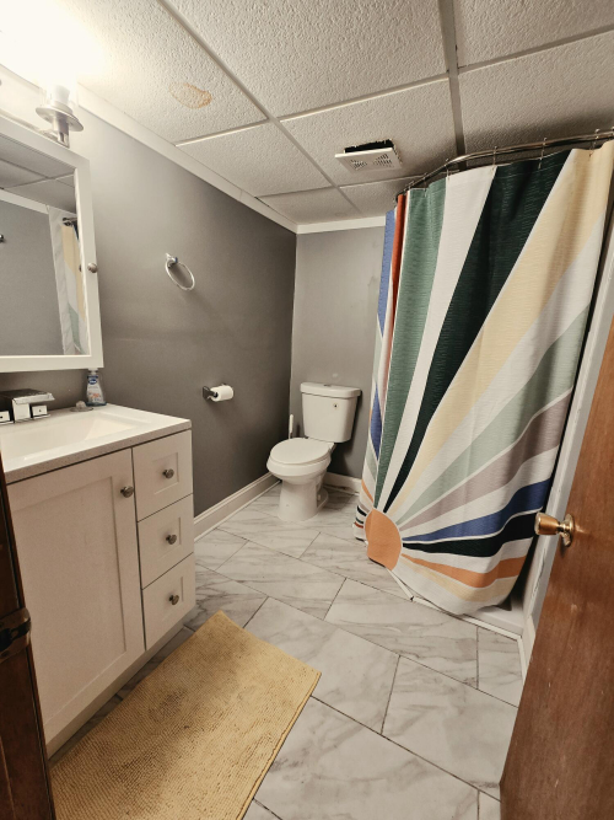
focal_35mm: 13
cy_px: 410
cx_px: 307
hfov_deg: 89.9
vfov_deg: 106.2
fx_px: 308
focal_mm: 2.2
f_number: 2.2
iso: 80
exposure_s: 1/60.2
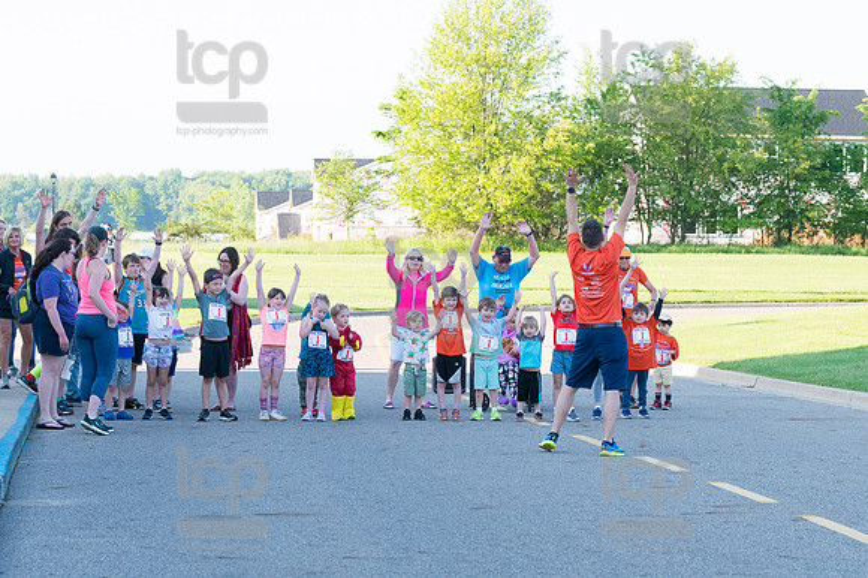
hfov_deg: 19.5
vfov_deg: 13.0
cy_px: 289
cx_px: 434
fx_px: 2530
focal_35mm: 105
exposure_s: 1/1250
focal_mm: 70
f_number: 5.6
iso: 2000
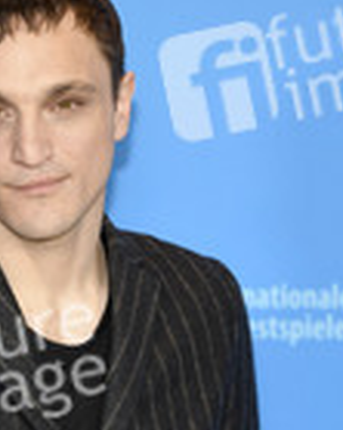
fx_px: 4802
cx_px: 37
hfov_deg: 4.1
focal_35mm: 378
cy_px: 532
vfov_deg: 5.1
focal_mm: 140
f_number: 3.2
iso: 640
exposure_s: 1/400
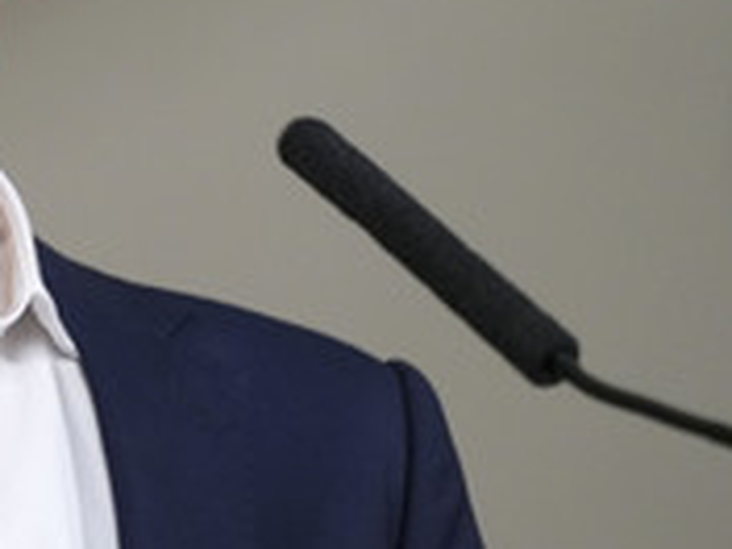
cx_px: -175
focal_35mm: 886
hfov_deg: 2.2
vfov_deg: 1.7
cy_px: 96
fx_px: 18736
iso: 2500
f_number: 5.6
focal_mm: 361
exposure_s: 1/400
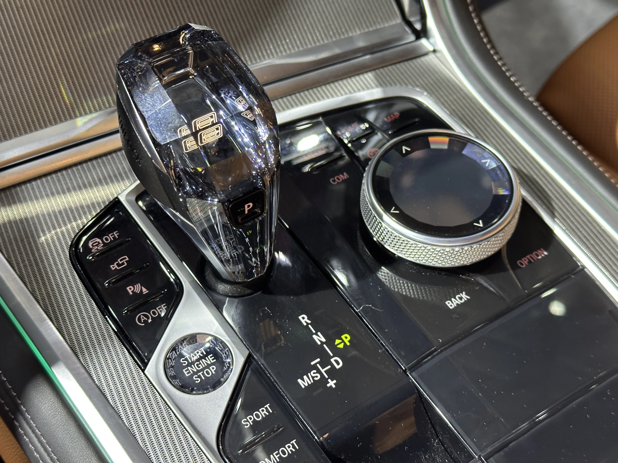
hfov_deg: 39.7
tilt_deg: -52.7
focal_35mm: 48
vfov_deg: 30.3
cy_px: 232
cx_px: 309
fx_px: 857
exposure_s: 1/49
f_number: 1.78
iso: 200
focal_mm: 6.86
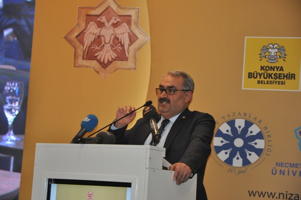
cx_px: 150
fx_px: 877
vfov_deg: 13.0
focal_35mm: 105
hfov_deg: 19.5
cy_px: 100
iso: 800
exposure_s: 1/60
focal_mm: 70
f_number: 4.5
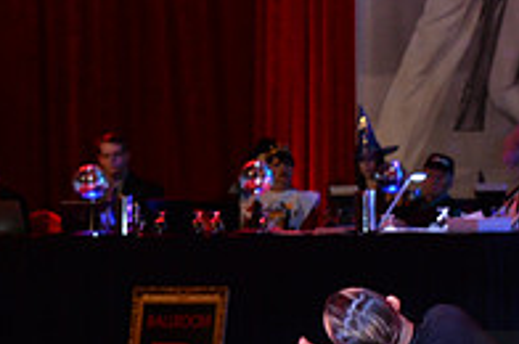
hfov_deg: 7.6
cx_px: 763
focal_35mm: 266
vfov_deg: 5.1
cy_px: 401
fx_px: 3829
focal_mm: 90
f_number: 4.5
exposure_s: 1/250
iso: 2000
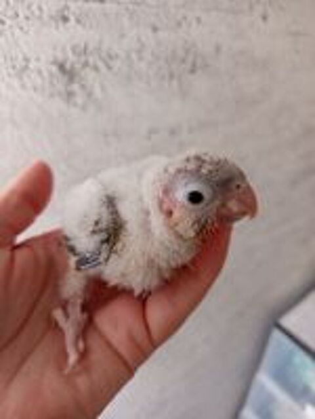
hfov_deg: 56.8
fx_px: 291
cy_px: 210
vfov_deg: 71.6
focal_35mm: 24
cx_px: 158
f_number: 1.7
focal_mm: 5.24
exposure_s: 1/33.3
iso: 572
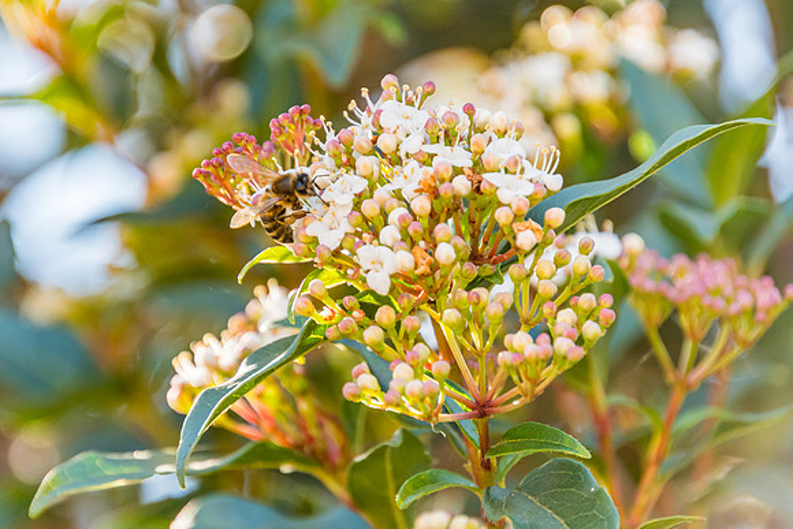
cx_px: 314
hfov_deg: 2.8
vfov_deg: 1.9
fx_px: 15967
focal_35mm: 725
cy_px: 210
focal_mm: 400
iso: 800
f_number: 6.3
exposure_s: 1/500
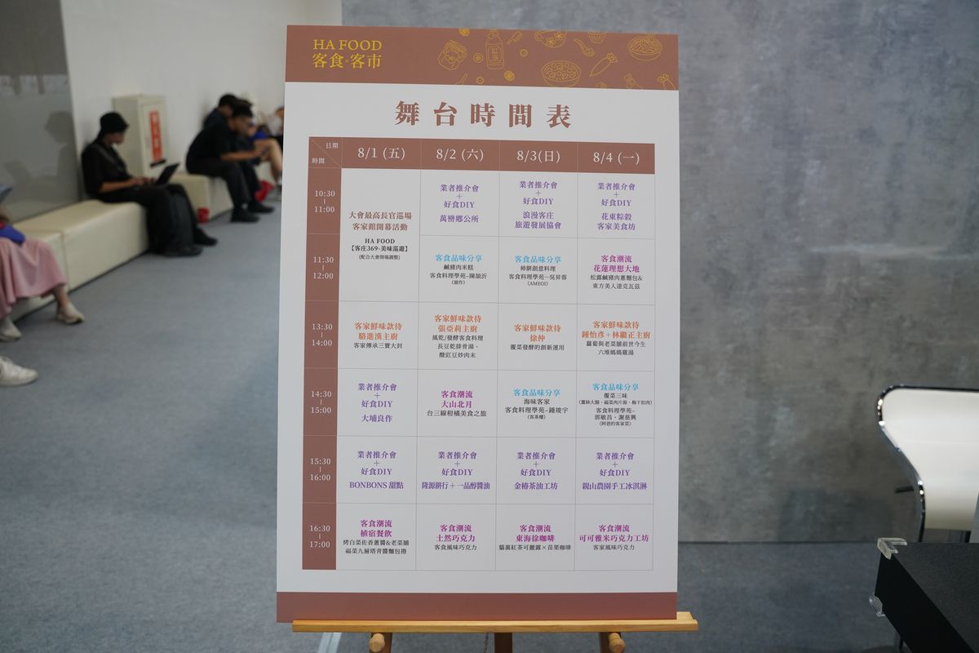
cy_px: 326
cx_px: 490
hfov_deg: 60.3
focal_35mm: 31
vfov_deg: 42.3
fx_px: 843
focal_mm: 31
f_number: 4
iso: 1600
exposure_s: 1/160
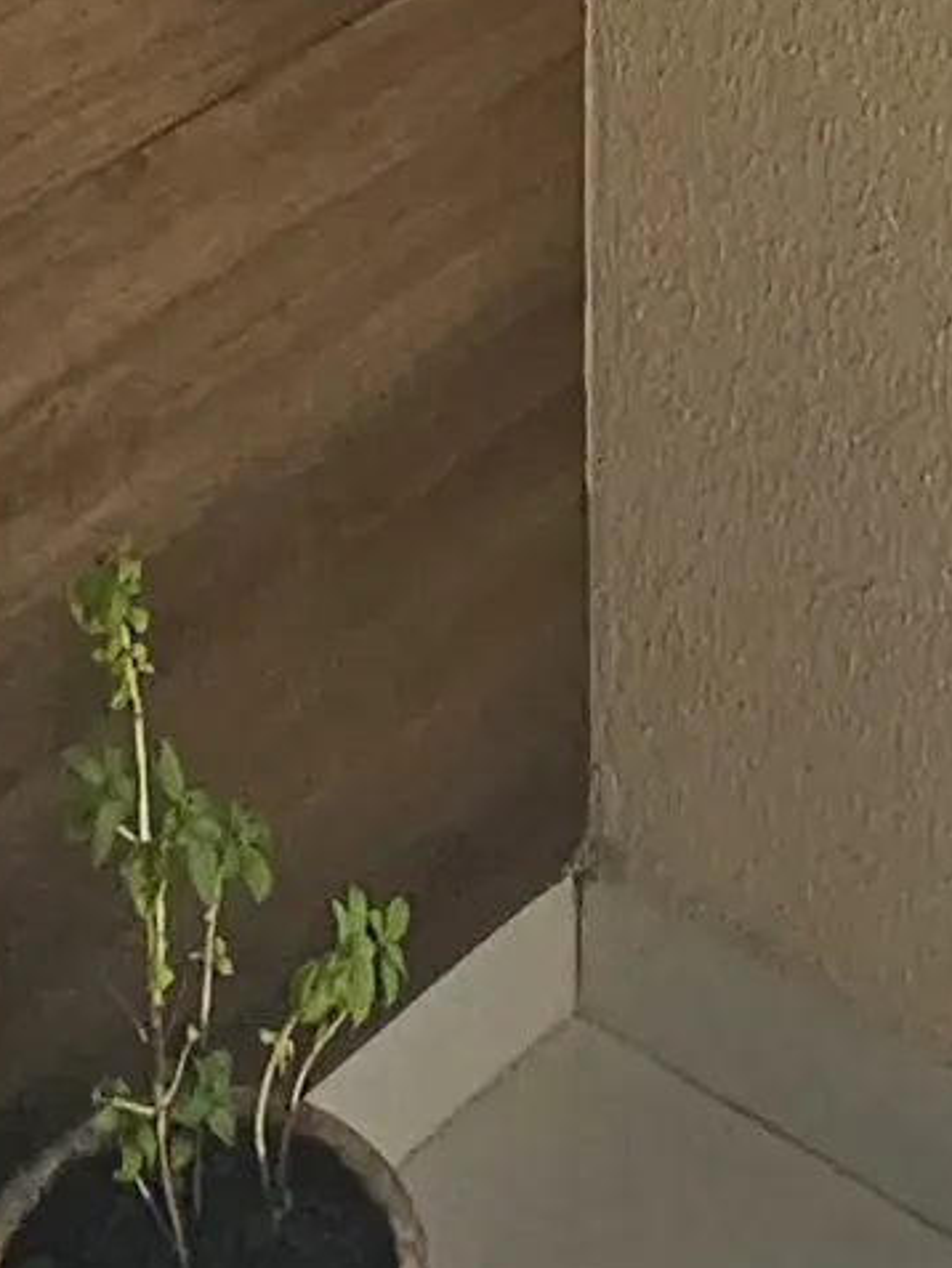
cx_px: 644
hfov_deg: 13.6
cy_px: -1746
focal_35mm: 109
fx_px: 3995
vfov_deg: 13.4
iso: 50
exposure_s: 1/1132
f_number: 2.2
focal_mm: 2.2
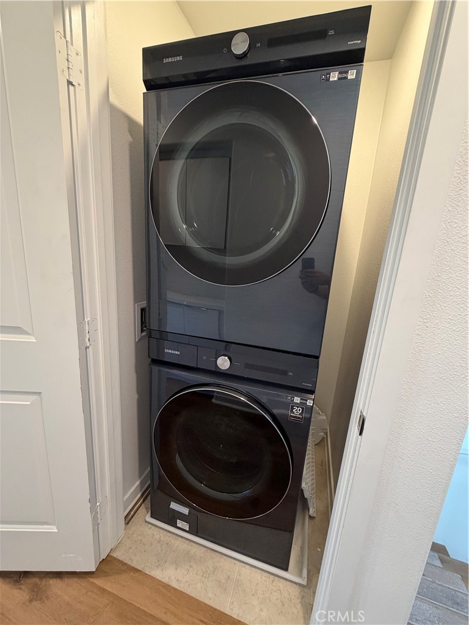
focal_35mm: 14
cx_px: 234
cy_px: 312
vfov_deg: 102.1
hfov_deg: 85.7
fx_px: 253
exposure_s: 1/60
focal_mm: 2.22
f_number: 2.2
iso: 320
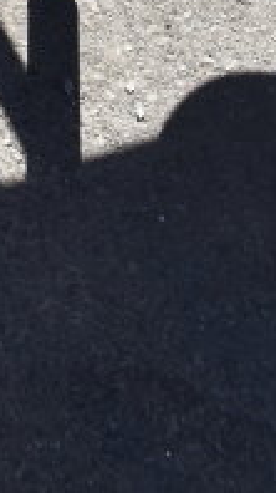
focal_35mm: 131
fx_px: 1709
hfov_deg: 8.9
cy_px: -611
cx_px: -211
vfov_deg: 13.2
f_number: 7.1
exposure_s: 1/200
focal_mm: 18
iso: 200
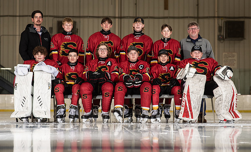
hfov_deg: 19.5
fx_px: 728
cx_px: 131
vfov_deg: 11.9
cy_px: 77
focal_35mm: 107
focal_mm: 85
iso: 500
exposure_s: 1/200
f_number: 5
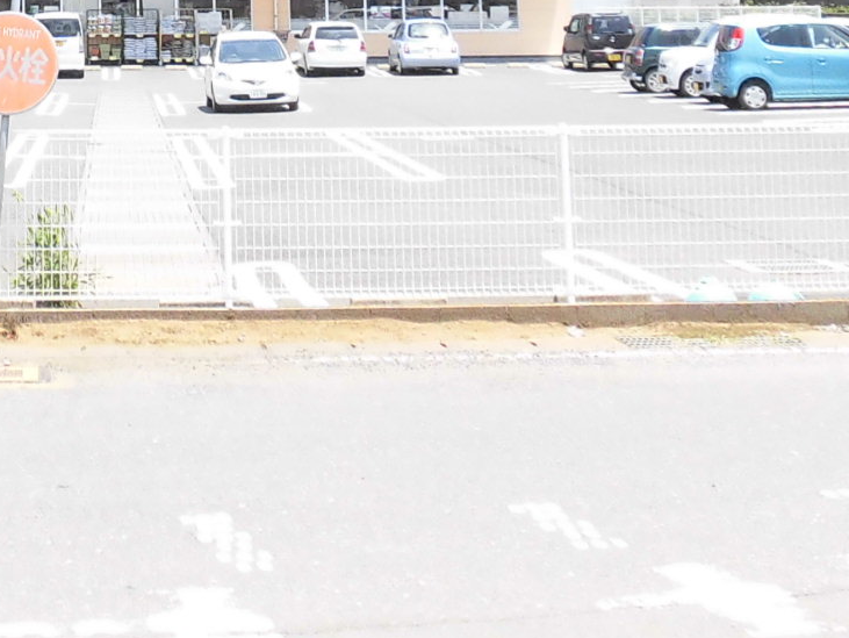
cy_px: -406
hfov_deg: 22.4
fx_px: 2061
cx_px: 3
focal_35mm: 84
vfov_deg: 15.7
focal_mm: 4.3
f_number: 3.1
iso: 100
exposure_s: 1/500
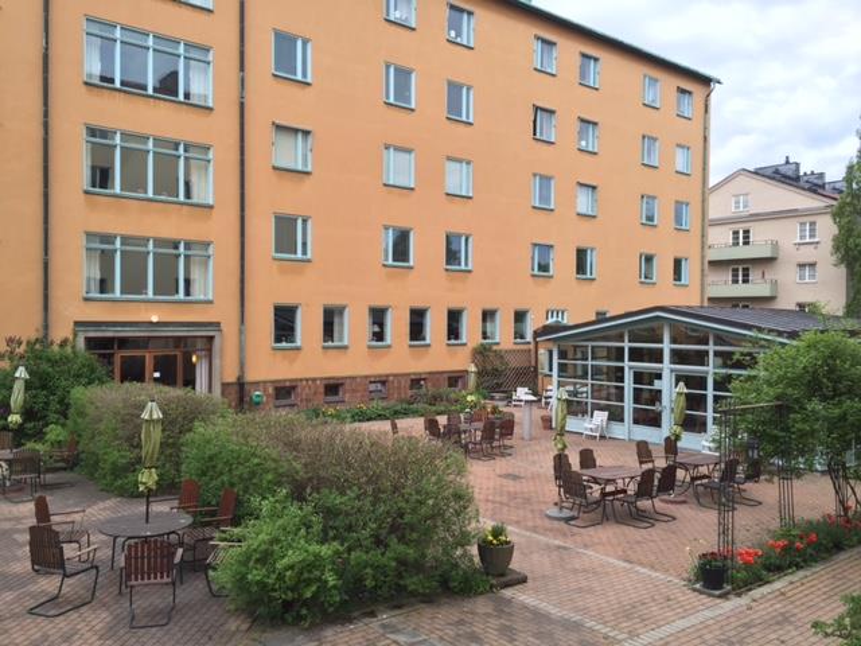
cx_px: 430
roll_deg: -0.5
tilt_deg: -0.5
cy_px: 323
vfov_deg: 48.2
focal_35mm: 29
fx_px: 721
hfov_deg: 61.7
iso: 32
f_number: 2.2
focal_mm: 4.15
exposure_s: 1/482
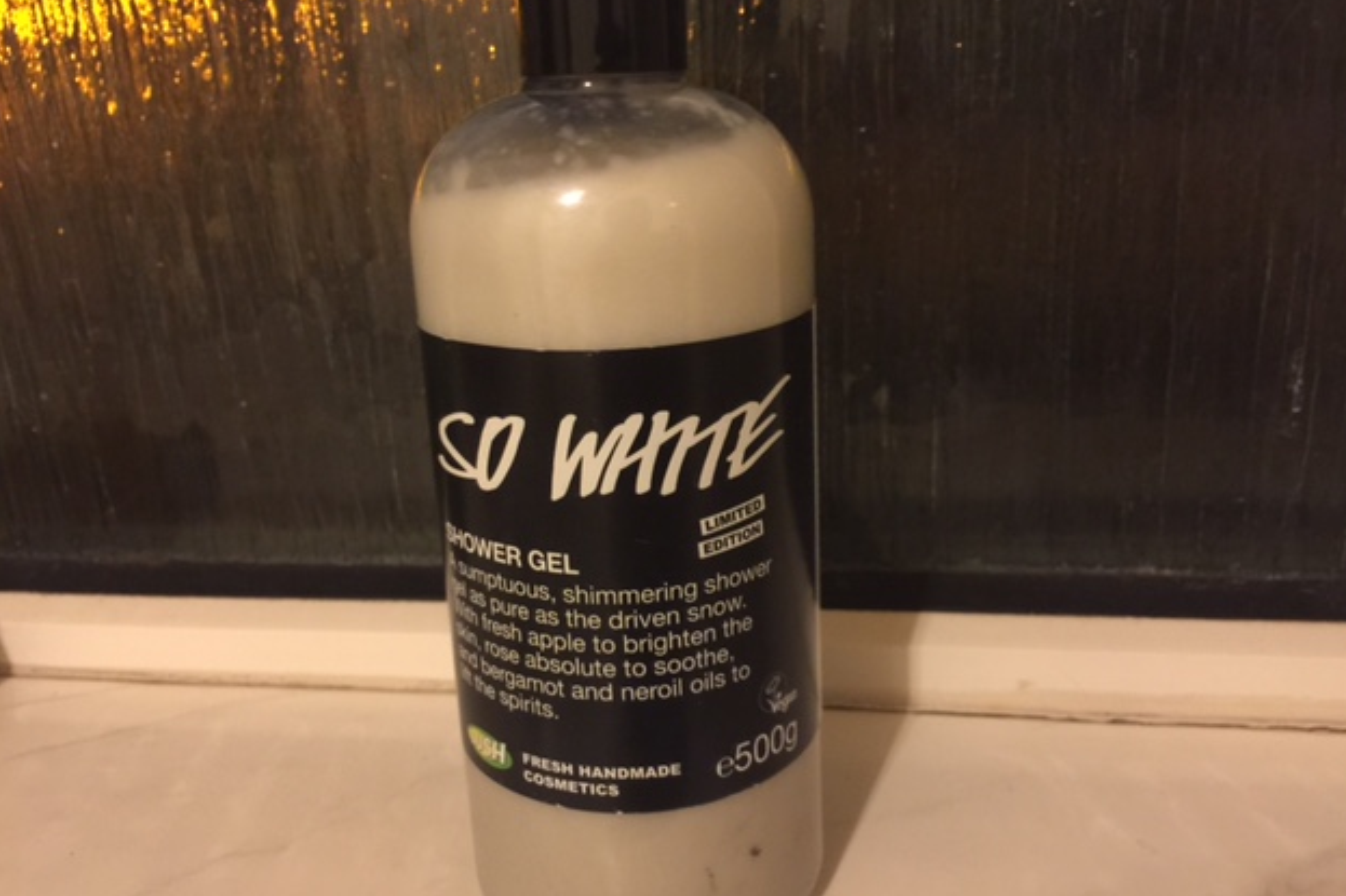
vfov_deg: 42.3
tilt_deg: -18.7
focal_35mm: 31
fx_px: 1159
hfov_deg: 60.3
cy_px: 415
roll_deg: +2.6
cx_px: 687
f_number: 2.2
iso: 80
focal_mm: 4.15
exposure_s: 1/4
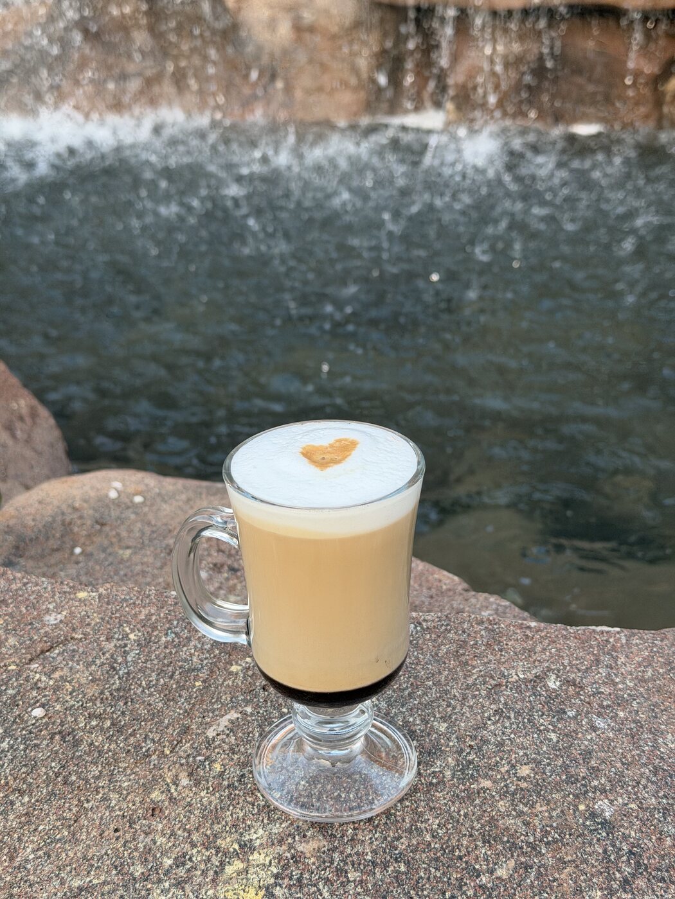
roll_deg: +2.4
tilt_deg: -26.7
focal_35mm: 48
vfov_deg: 39.7
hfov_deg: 30.3
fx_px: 1248
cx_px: 338
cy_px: 450
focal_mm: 6.76
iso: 100
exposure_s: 1/116
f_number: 1.78
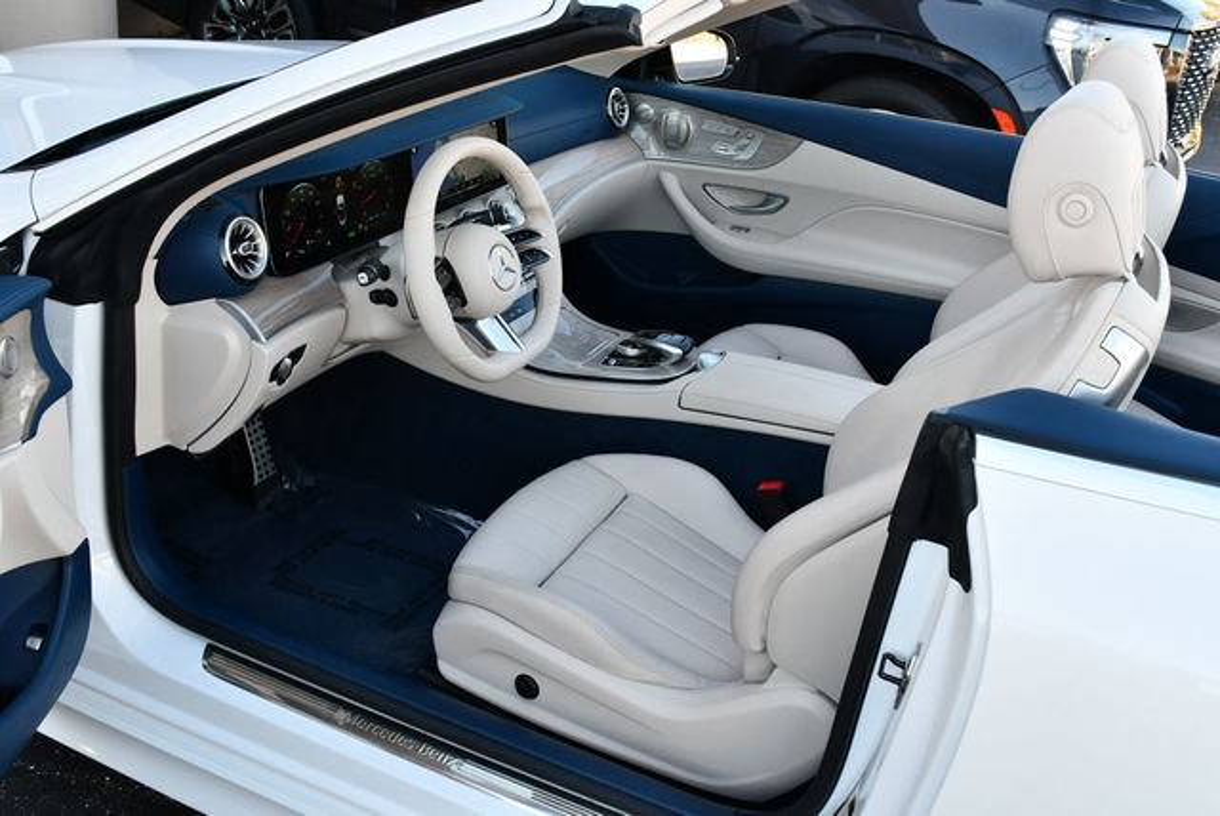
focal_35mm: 36
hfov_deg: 53.1
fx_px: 1221
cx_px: 610
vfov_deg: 36.9
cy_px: 408
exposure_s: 1/250
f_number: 5
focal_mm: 18
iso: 400
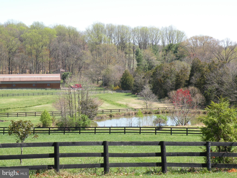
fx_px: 637
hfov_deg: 21.1
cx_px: 118
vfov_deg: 15.9
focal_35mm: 93
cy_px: 89
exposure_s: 1/164
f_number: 5.6
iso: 64
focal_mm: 16.4
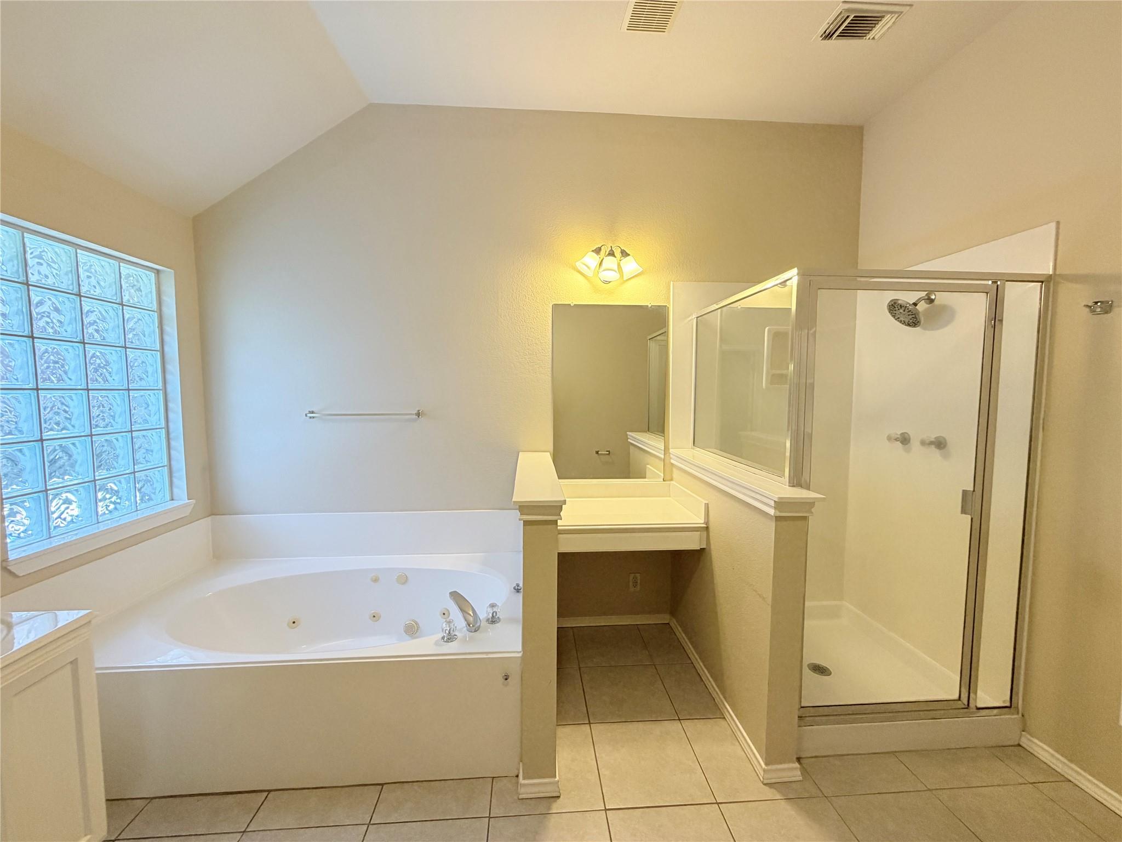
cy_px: 421
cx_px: 561
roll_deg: +0.3
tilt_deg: -4.6
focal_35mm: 14
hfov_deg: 102.1
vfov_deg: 85.7
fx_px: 454
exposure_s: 1/120
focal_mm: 2.22
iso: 200
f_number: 2.2
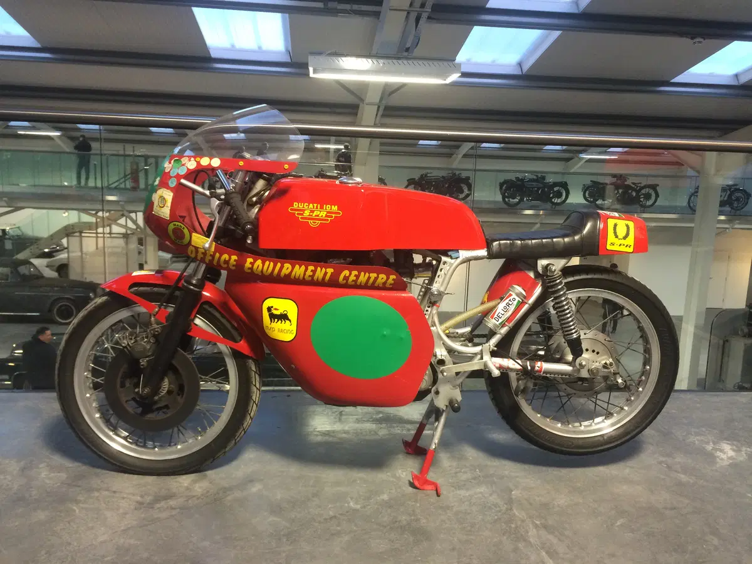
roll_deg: -1.8
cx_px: 376
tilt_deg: -10.2
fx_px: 630
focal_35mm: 29
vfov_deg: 48.2
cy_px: 282
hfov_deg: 61.7
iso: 160
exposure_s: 1/30
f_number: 2.2
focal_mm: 4.15
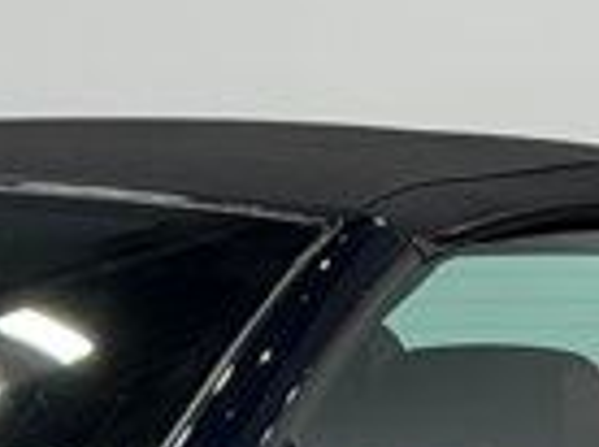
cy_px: 781
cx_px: -438
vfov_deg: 4.1
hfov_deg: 5.5
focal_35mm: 357
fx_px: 6167
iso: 64
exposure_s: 1/237
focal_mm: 6.76
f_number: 1.78
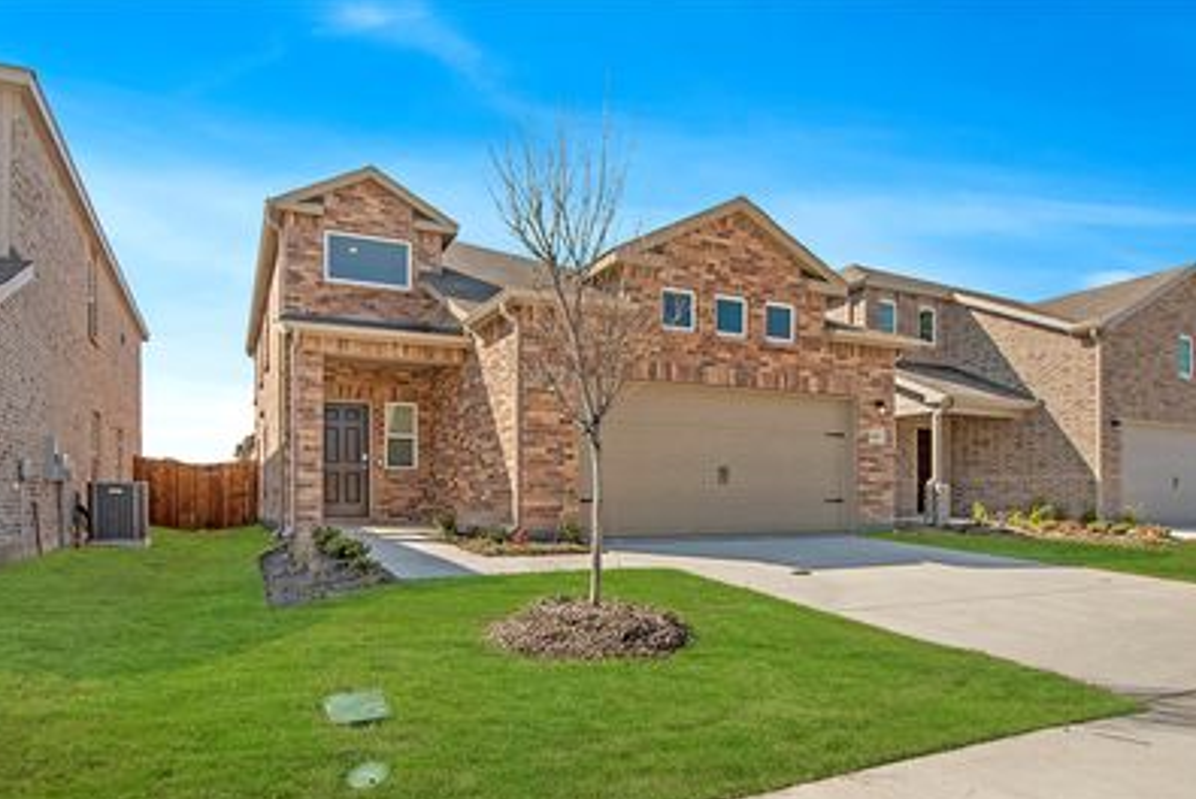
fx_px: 632
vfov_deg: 63.7
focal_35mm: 19
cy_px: 499
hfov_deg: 86.6
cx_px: 536
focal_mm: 10
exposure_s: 1/1250
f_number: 7.1
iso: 100
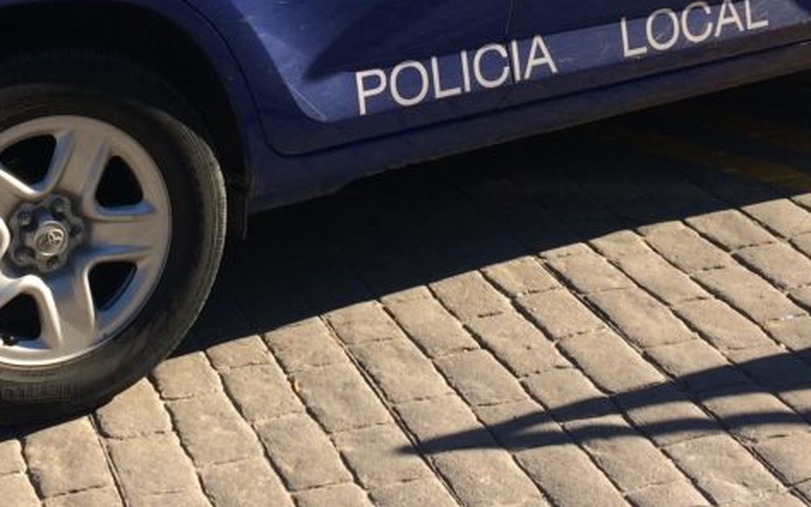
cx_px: 291
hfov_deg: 27.0
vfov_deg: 16.6
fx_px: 1680
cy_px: -63
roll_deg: +4.0
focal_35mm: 76
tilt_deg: -17.7
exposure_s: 1/1466
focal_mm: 4.15
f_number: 2.2
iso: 32
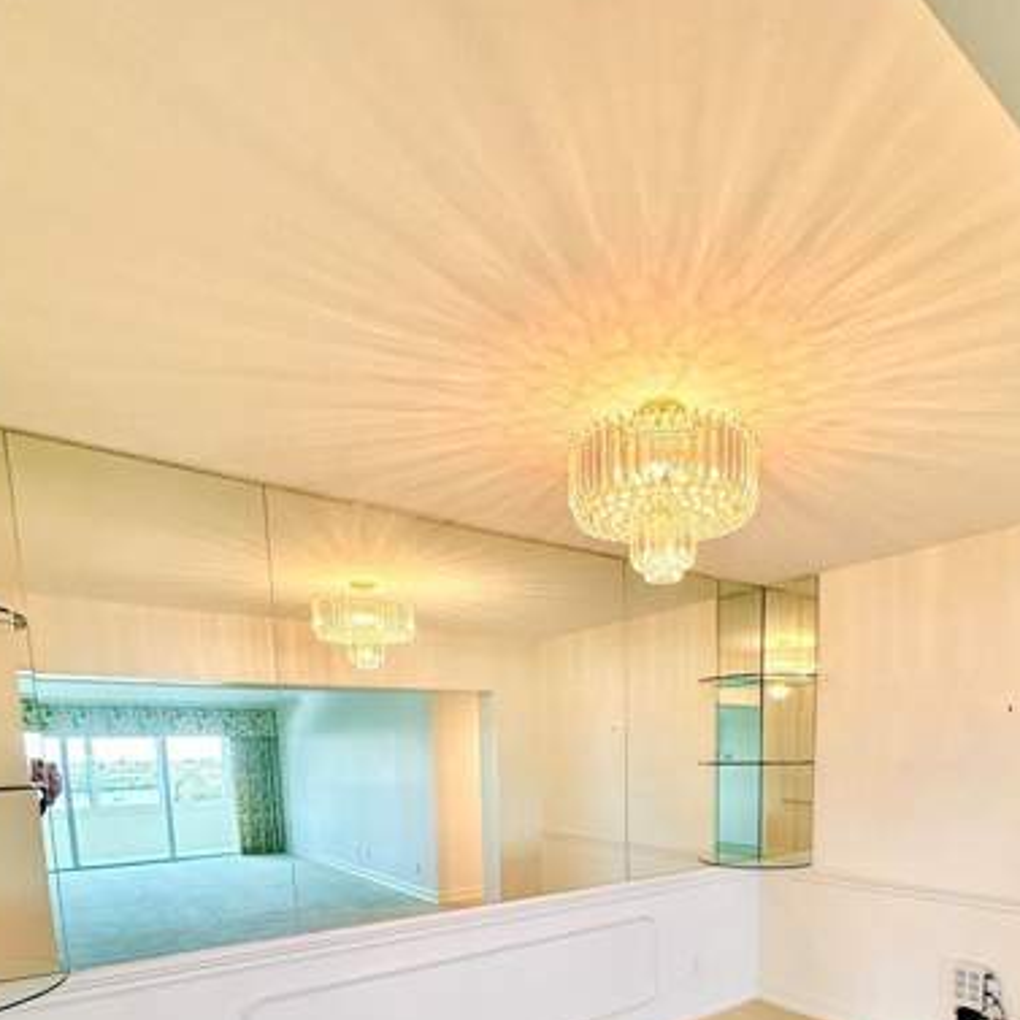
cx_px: 611
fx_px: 700
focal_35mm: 21
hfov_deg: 71.4
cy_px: 841
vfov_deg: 64.5
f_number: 2.2
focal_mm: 2.22
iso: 125
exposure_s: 1/120
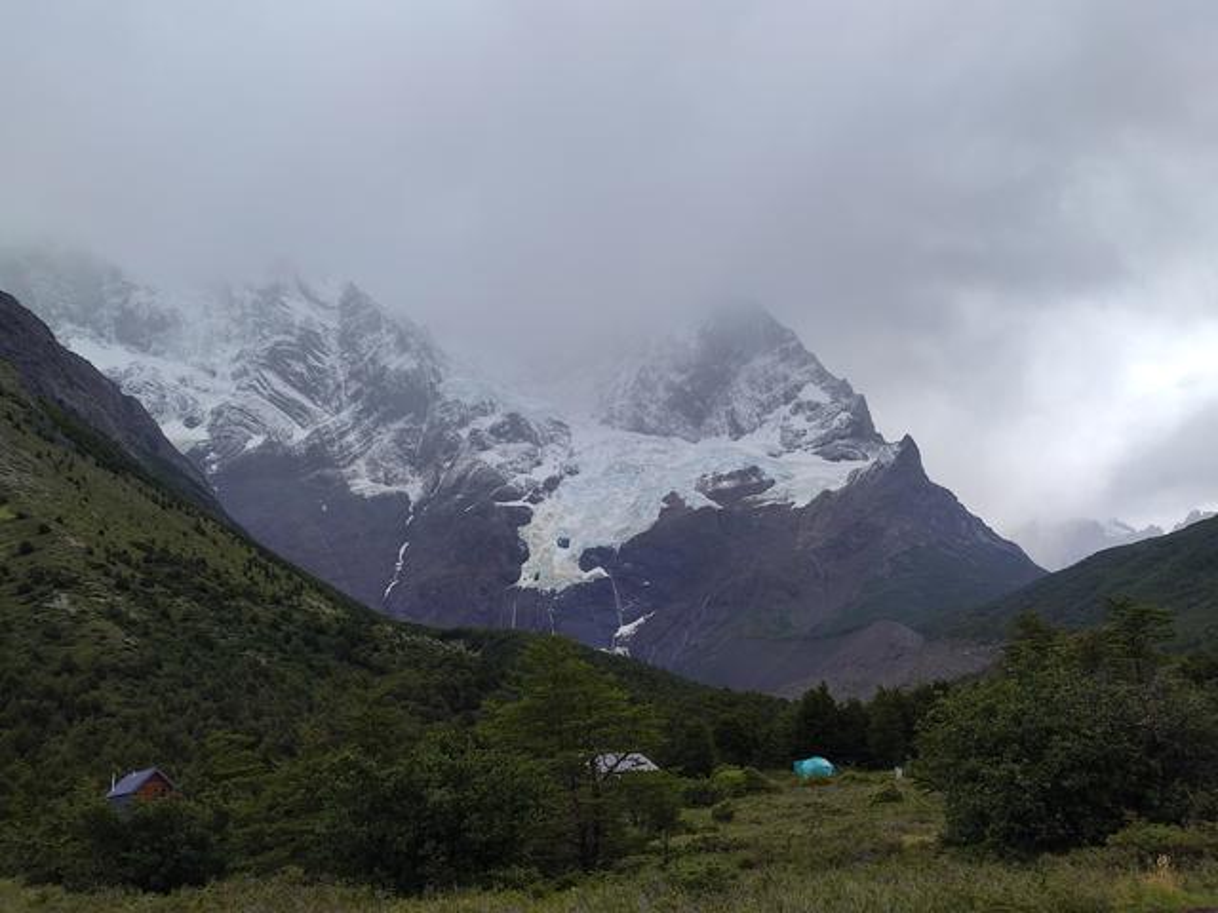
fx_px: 880
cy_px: 456
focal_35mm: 25
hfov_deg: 69.4
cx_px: 609
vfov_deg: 54.9
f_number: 1.9
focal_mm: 6.04
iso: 50
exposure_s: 1/570
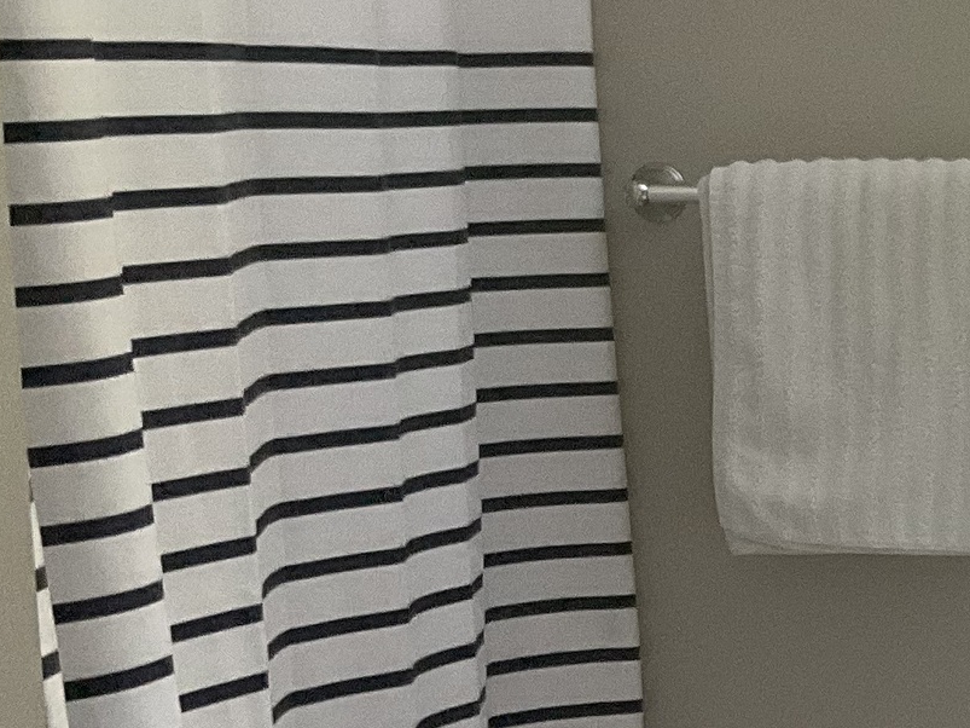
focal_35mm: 111
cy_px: 554
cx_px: 1398
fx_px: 3110
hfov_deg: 16.4
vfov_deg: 13.3
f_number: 1.8
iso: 125
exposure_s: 1/60
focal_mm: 3
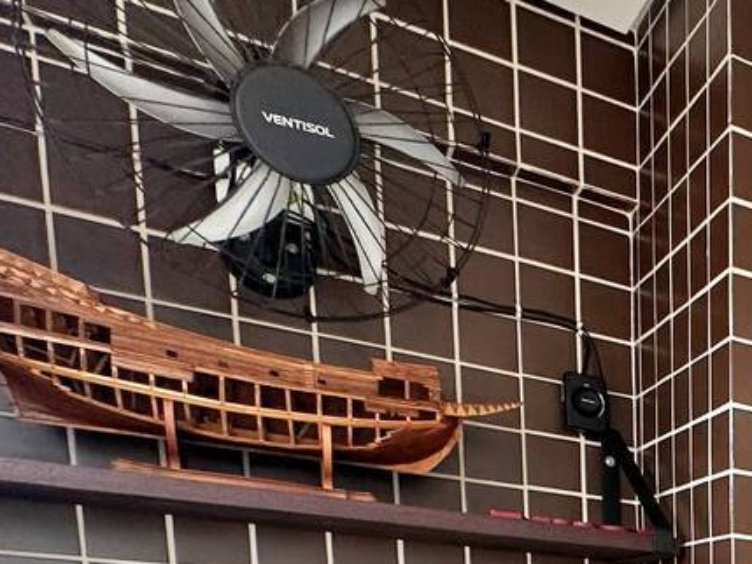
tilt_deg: -8.6
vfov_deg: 24.4
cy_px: 835
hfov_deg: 27.9
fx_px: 1021
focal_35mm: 47
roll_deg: -3.2
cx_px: 1115
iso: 125
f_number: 2.2
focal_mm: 2.22
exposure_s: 1/99
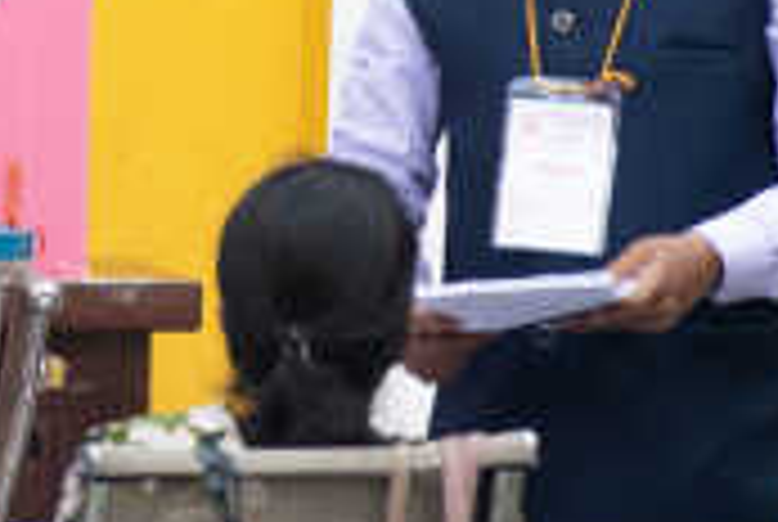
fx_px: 14044
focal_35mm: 649
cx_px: -189
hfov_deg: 3.2
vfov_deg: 2.1
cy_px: -135
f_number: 4.8
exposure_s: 1/320
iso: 200
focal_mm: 125
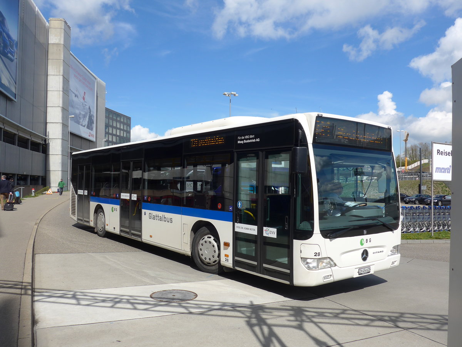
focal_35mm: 29
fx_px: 387
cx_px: 231
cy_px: 174
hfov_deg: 61.7
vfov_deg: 48.2
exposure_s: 1/2000
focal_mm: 6
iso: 80
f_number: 2.8
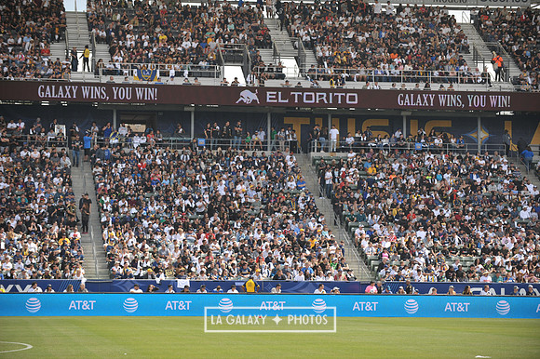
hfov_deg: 17.1
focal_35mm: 120
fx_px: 1799
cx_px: 270
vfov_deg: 11.4
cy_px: 180
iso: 320
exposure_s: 1/2500
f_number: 3.5
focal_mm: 120
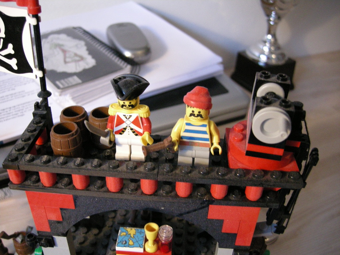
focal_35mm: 36
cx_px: 170
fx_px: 354
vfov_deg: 39.7
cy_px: 128
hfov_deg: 51.4
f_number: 2.7
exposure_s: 1/17.7
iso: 400
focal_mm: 7.5
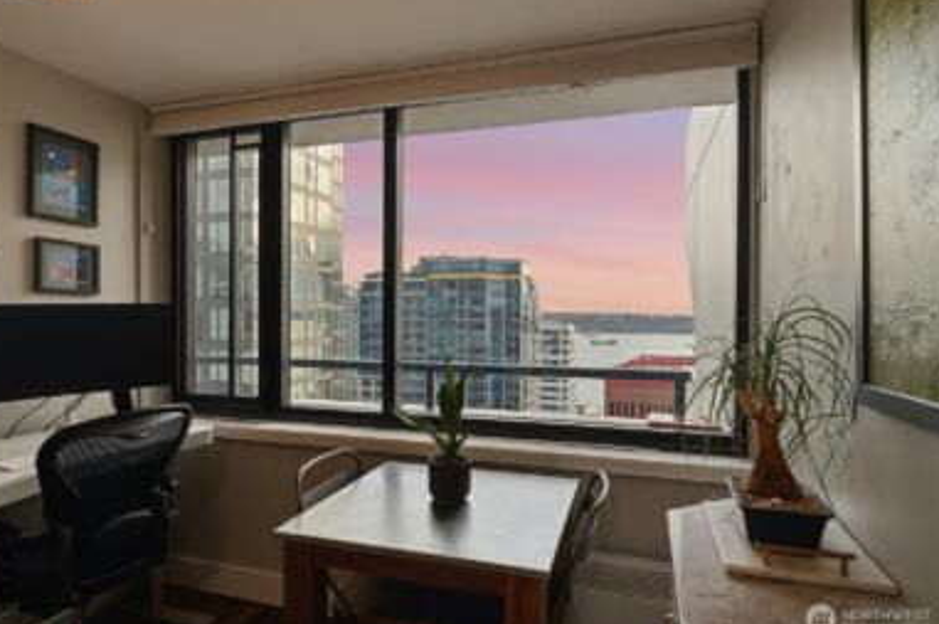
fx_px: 547
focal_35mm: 21
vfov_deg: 59.4
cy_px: 313
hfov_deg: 81.3
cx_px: 456
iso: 1250
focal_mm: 20
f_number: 7.1
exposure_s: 1/500
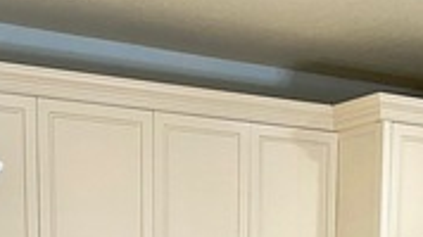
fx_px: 1144
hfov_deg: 20.9
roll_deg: -0.5
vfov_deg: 10.4
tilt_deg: -8.5
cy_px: 552
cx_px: 183
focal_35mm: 102
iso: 125
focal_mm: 4.25
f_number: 1.8
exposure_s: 1/60
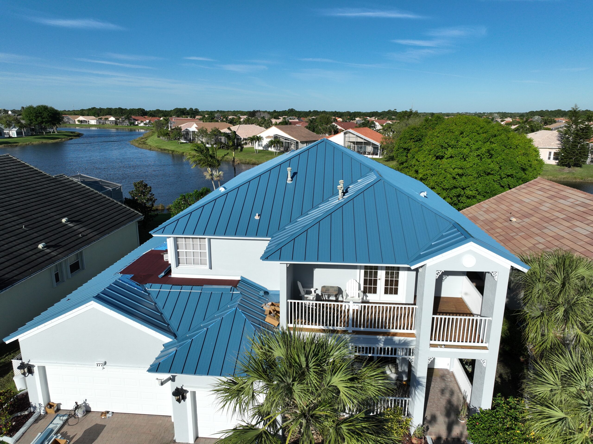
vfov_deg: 56.8
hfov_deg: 71.6
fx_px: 411
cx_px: 296
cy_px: 222
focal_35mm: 24
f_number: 2.8
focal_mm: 12.29
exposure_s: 1/500
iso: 120
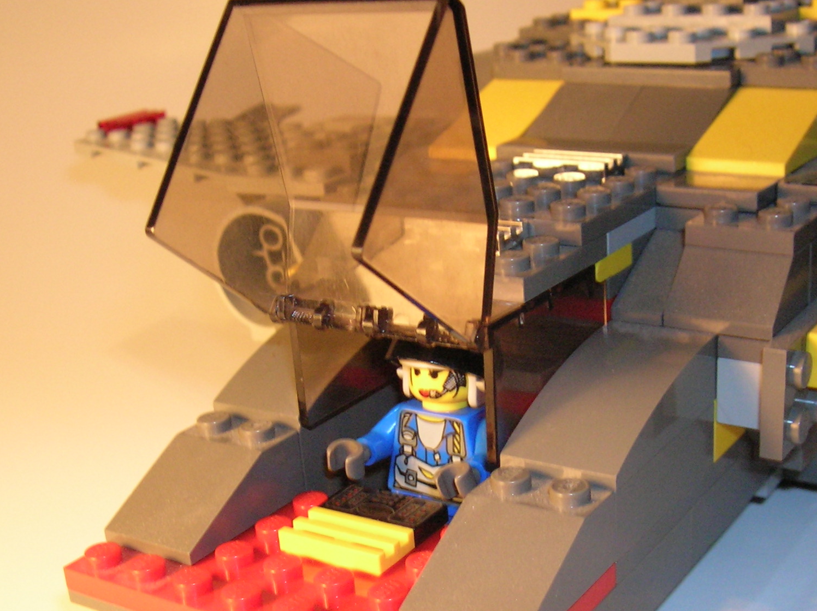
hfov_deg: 36.8
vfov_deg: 27.8
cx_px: 466
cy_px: 422
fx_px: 1226
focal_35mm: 52
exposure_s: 1/29.1
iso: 176
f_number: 2.9
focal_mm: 5.7
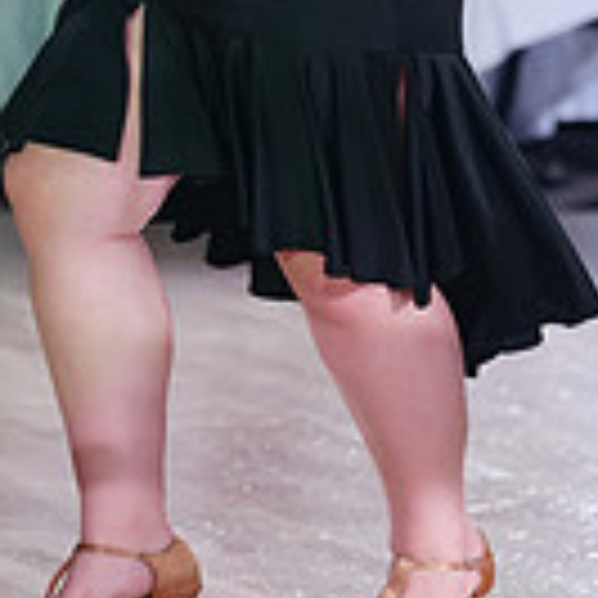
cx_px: 20
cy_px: -234
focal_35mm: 492
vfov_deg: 3.6
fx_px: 9616
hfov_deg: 3.6
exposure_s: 1/250
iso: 1000
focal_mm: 133
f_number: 2.8
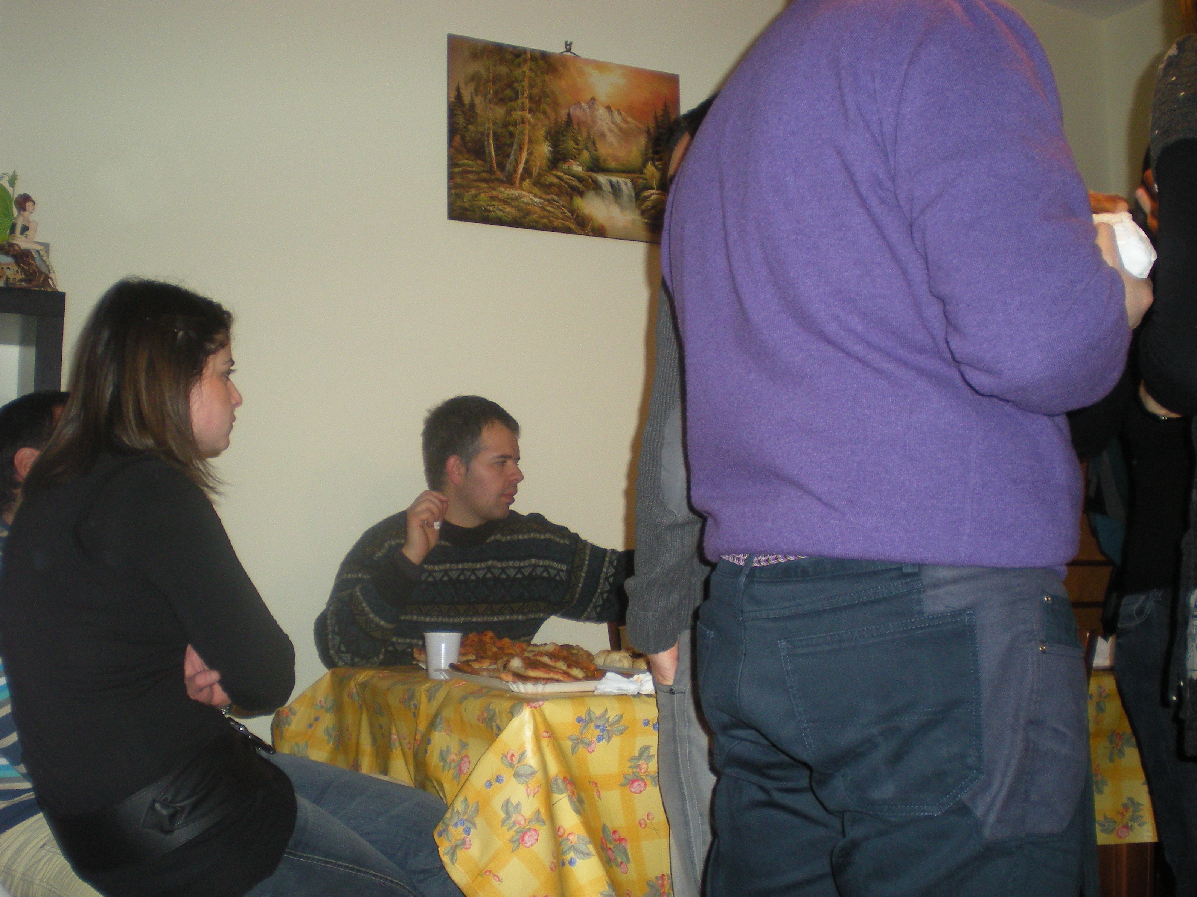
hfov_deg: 47.9
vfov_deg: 36.8
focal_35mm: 39
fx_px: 1349
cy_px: 452
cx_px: 600
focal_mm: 6.3
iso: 195
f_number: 3.1
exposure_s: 1/60
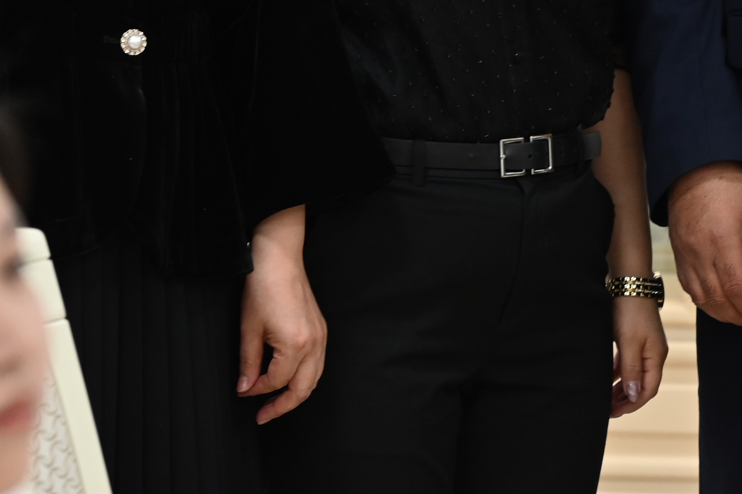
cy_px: -63
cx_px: 648
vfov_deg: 3.9
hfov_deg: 5.8
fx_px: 7295
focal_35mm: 354
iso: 560
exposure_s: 1/125
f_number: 4
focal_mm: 99
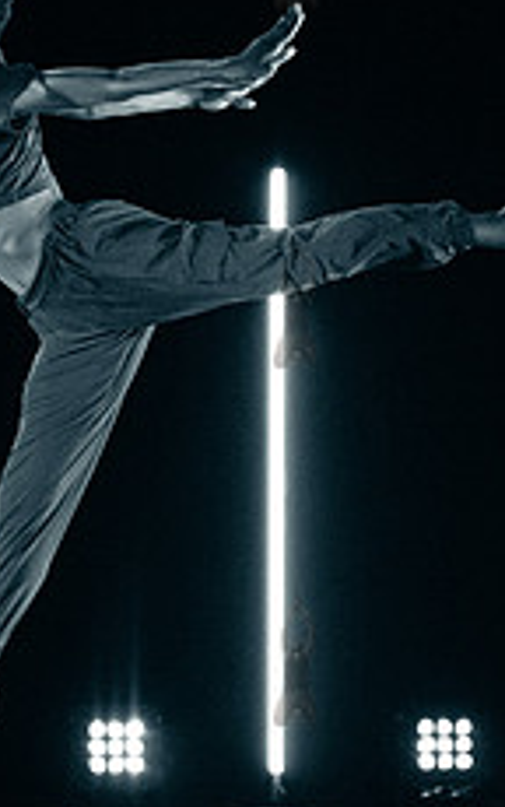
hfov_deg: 2.0
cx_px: 35
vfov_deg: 3.2
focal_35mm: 650
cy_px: 402
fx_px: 14296
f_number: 2.8
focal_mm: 200
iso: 4000
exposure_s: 1/1000
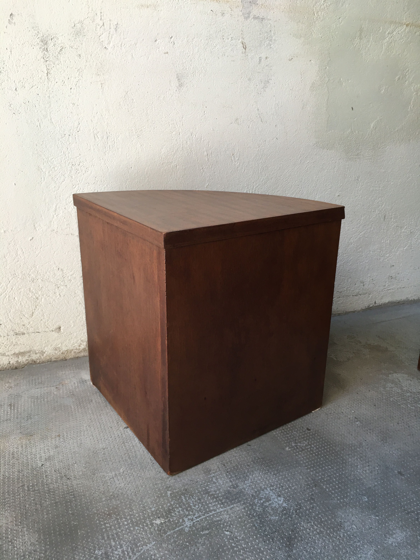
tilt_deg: -20.2
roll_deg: -0.9
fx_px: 469
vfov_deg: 61.7
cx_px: 210
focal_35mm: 29
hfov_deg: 48.2
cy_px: 280
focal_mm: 4.15
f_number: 2.2
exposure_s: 1/33
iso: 25
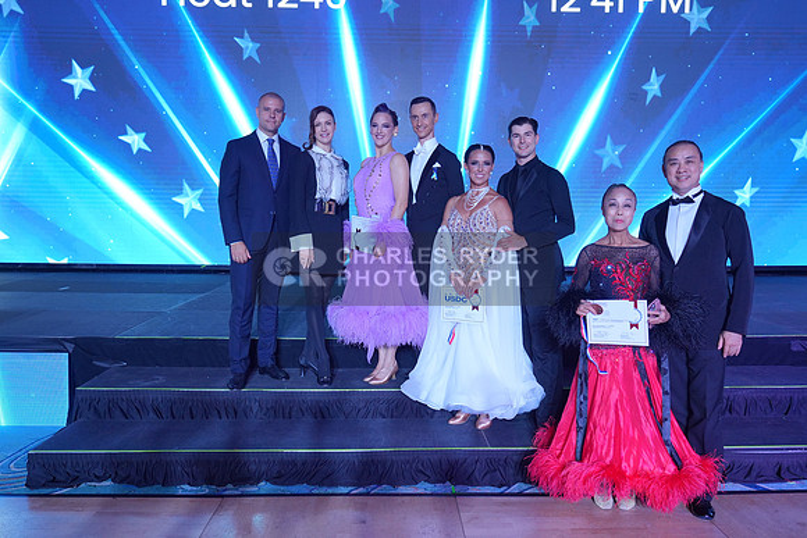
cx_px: 404
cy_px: 269
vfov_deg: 41.1
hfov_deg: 58.7
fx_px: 717
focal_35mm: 32
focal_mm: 32
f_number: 7.1
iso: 2000
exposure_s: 1/200
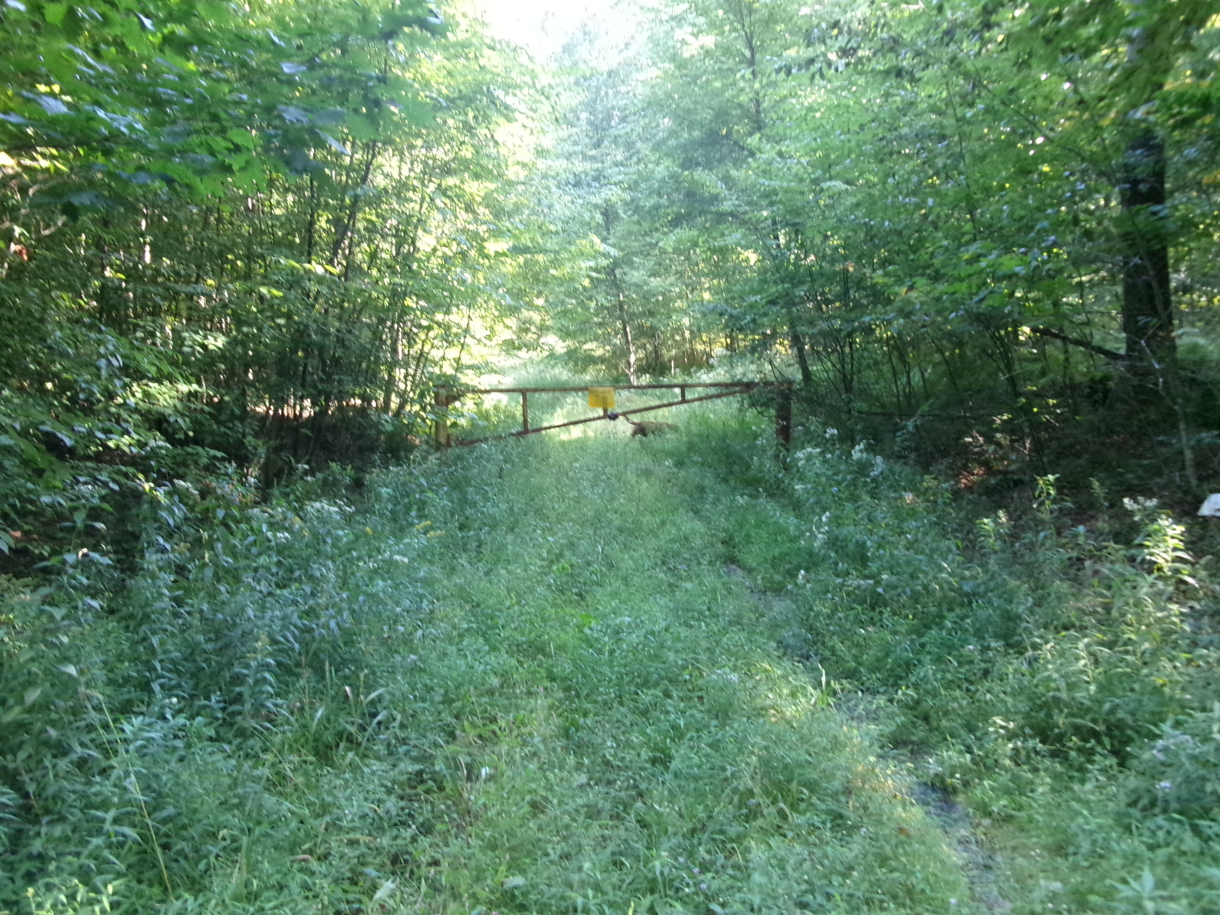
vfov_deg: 49.7
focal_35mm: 28
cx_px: 610
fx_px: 987
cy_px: 458
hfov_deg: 63.4
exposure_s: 1/34
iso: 400
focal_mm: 5.1
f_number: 3.9
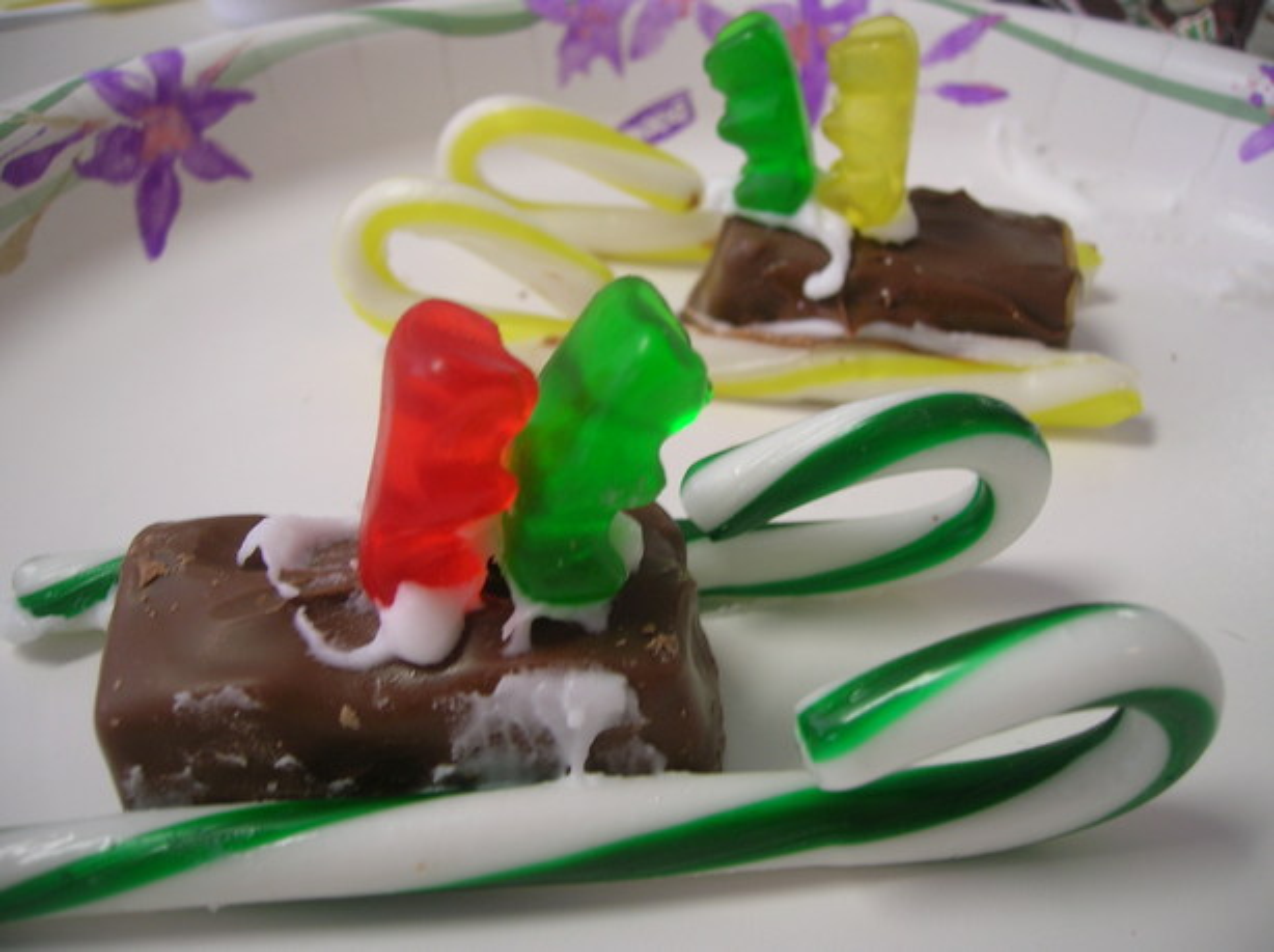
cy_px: 476
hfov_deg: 54.0
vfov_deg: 41.7
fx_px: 1250
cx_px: 637
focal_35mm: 34
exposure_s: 1/14
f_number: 2.9
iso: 50
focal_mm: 5.7
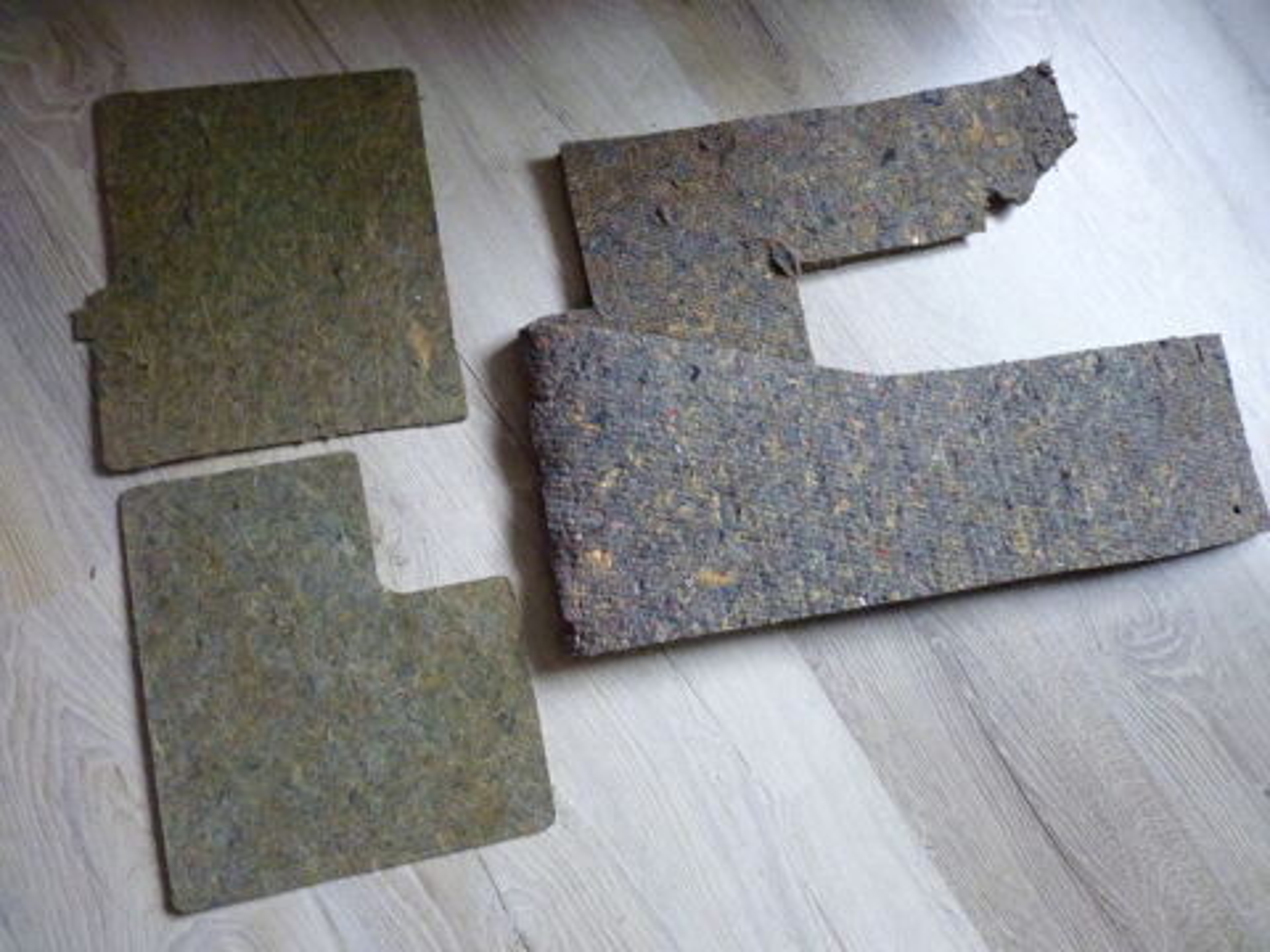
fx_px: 991
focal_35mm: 27
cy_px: 476
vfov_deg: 51.4
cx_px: 635
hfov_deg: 65.3
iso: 400
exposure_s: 1/25
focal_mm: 4.8
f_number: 2.8
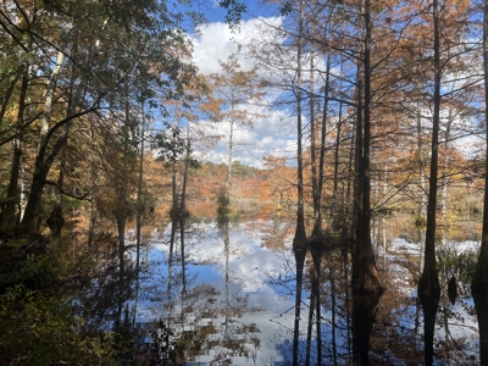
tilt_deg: +1.3
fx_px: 367
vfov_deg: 53.1
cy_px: 183
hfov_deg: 67.3
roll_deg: -1.6
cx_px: 244
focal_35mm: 26
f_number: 1.6
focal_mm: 5.1
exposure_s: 1/1802
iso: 50
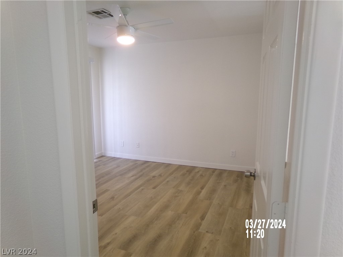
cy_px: 128
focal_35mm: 24
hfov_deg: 71.6
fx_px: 238
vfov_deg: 56.8
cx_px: 172
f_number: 3.7
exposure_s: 1/34
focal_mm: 4.3
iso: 200
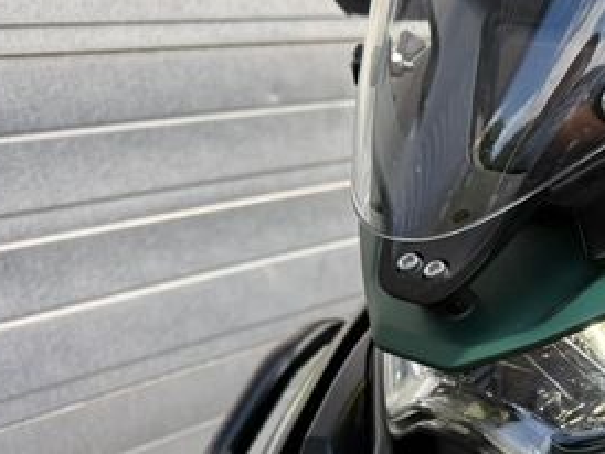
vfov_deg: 26.0
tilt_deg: -17.3
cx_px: 640
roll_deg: -3.9
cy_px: 295
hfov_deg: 31.1
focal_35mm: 56
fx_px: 980
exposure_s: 1/602
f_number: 1.78
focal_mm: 6.76
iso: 80
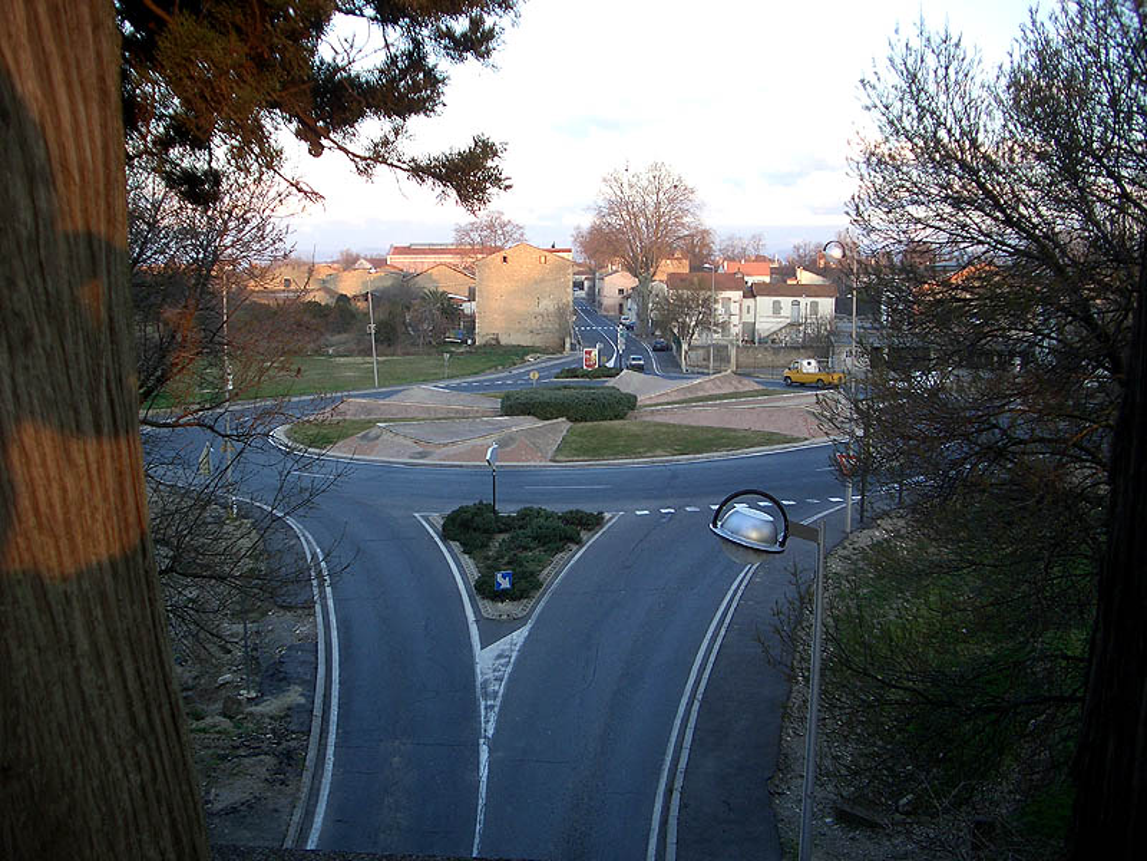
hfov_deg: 52.6
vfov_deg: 40.7
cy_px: 430
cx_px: 574
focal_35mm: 35
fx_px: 1160
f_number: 2.6
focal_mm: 5.8
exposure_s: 1/80
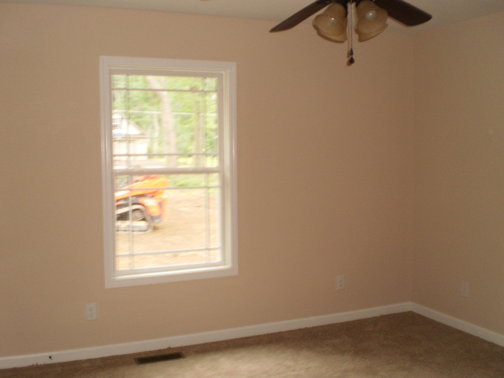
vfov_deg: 39.7
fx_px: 524
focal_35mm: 36
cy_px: 189
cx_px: 252
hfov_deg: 51.4
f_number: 3.1
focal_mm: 6.3
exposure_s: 1/30
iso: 125
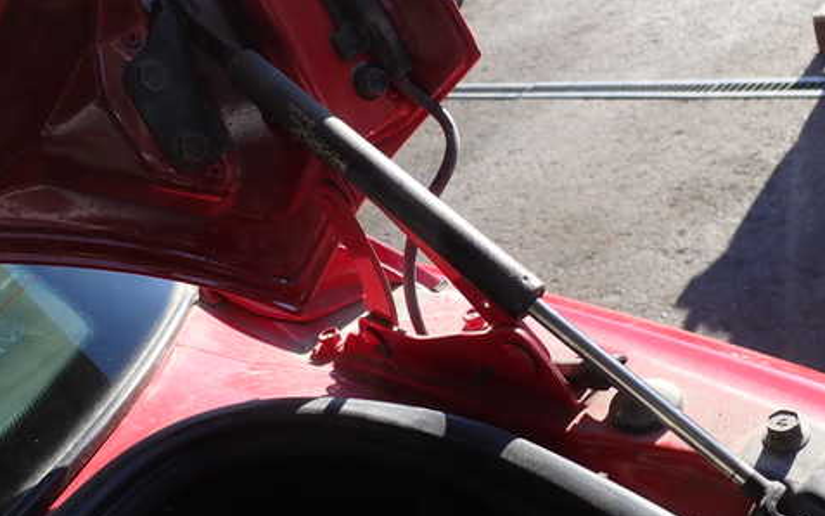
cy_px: 291
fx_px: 899
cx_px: 460
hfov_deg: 49.2
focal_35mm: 40
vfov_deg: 31.9
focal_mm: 5.4
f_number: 3.2
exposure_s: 1/400
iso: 100
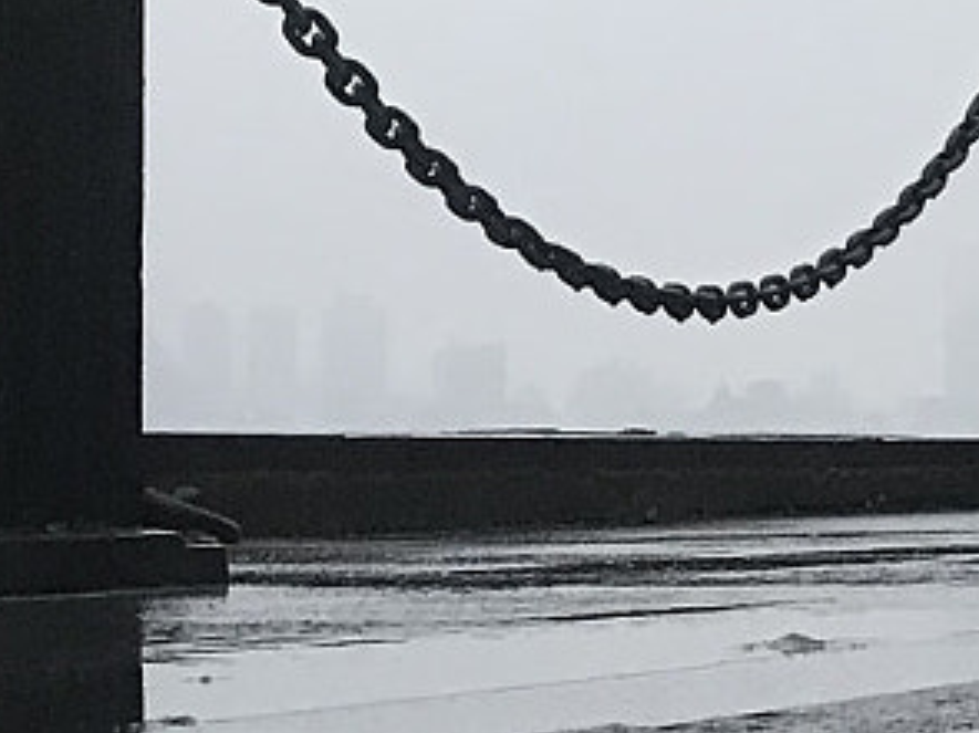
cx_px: 1862
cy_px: 415
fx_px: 4297
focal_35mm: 152
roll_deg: +0.6
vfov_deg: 9.8
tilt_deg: +1.4
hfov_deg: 11.8
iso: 32
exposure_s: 1/25
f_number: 1.8
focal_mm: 3.99
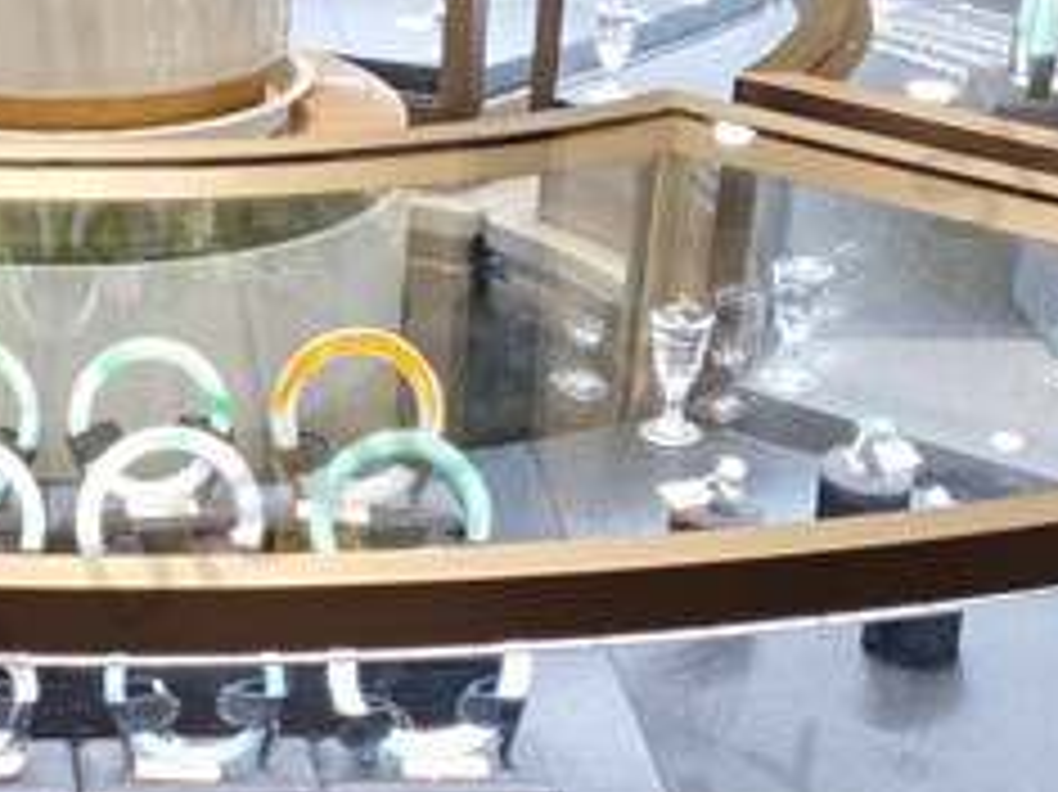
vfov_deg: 12.6
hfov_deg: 16.8
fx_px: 3513
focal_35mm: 115
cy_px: 891
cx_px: 18
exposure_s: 1/100
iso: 80
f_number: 1.6
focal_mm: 5.56
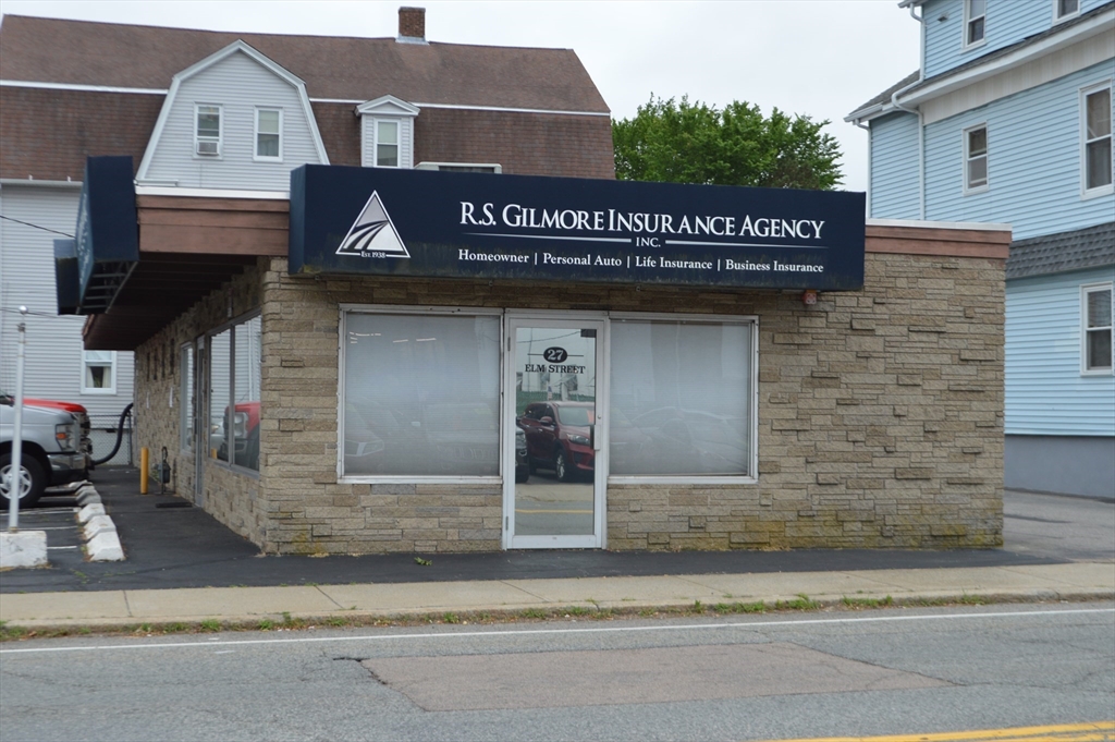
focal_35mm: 54
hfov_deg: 36.9
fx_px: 1671
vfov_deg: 25.0
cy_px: 371
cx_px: 558
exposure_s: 1/125
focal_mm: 36
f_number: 5.6
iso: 250
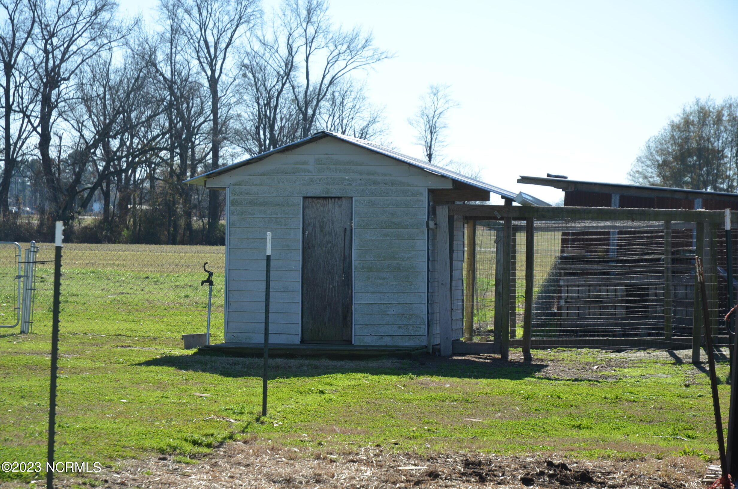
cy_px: 244
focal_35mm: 105
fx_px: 2148
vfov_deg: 13.0
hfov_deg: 19.5
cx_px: 369
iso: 200
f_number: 6.3
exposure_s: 1/640
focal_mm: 70
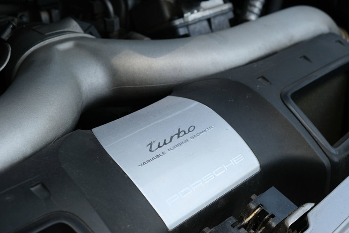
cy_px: 116
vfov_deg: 28.7
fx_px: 456
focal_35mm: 47
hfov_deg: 41.9
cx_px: 174
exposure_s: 1/250
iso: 320
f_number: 5
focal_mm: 31.5
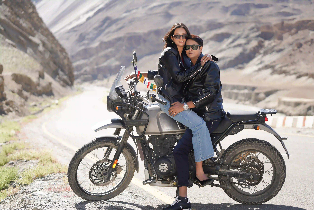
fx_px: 611
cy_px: 105
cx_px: 157
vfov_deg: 19.5
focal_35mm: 70
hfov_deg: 28.8
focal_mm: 70
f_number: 2.8
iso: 100
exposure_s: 1/320
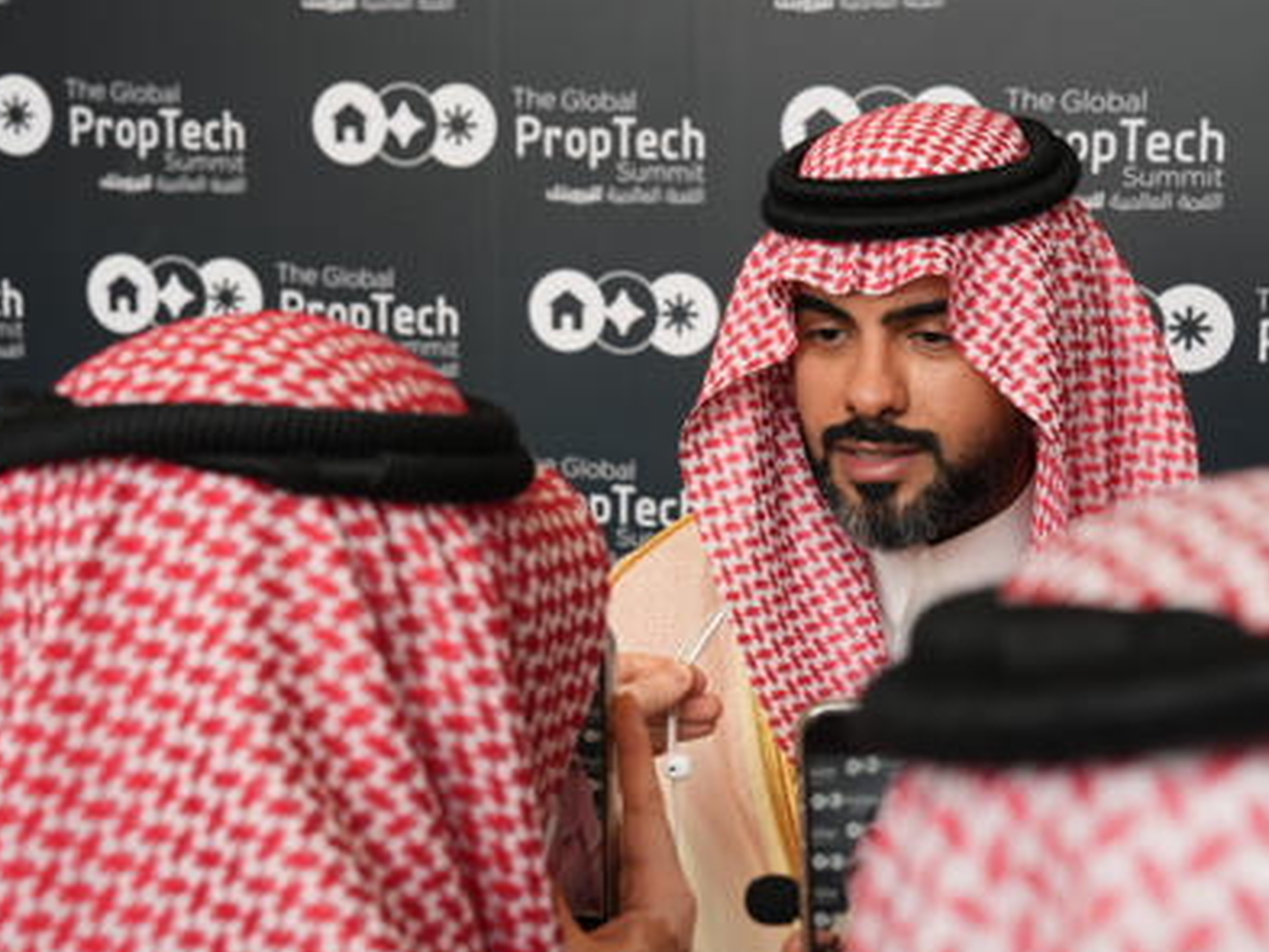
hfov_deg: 25.3
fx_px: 2824
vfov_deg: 19.1
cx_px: 652
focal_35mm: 77
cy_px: 478
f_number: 8
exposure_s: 1/123
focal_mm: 70
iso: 320
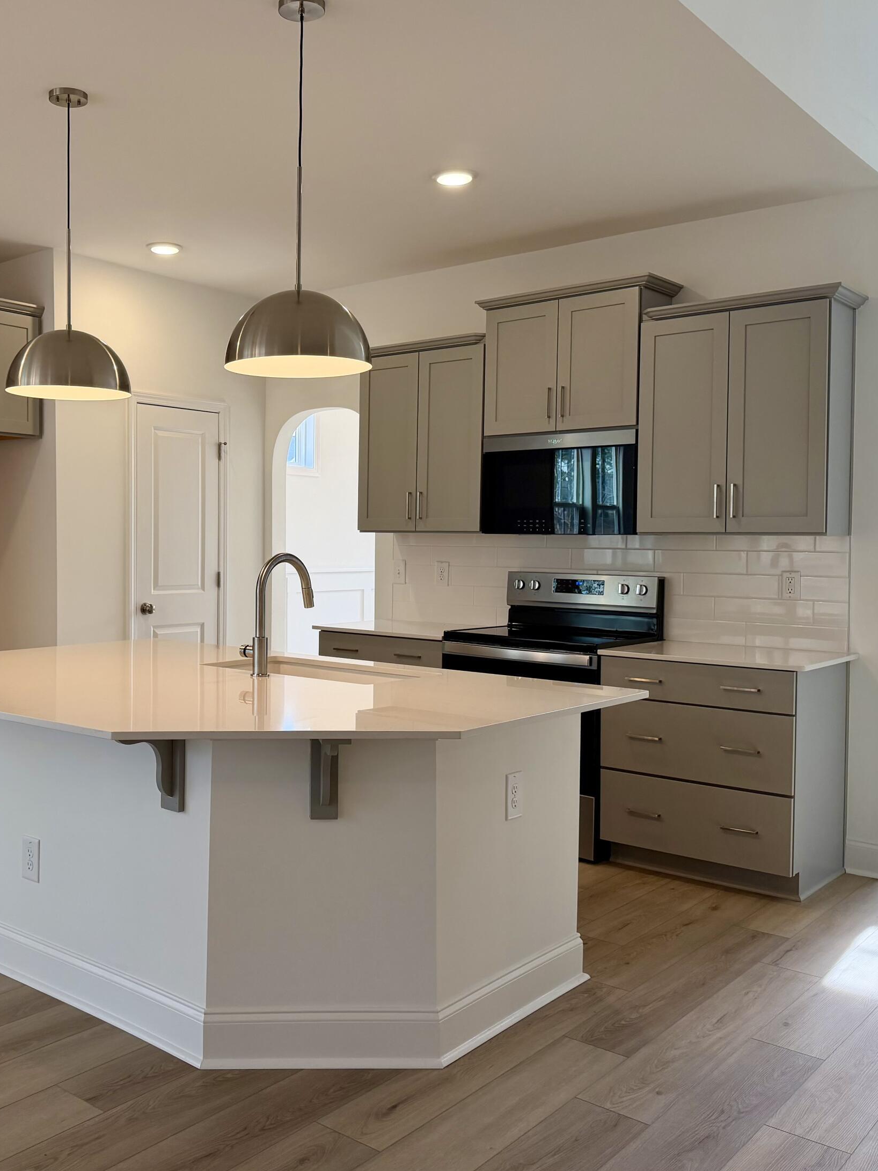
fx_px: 1116
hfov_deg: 42.3
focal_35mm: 33
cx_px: 285
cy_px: 569
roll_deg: -1.2
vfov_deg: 55.3
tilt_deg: -1.7
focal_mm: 6.76
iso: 160
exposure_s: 1/206
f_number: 1.78
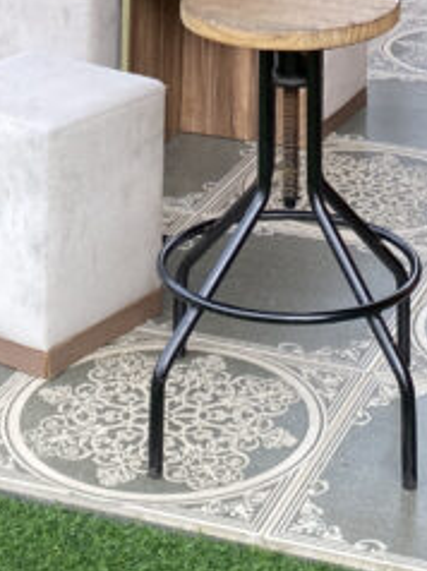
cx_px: 259
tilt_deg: -2.7
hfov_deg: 13.2
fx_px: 1845
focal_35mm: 112
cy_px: -422
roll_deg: -2.0
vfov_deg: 15.4
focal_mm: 4.25
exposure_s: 1/229
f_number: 1.8
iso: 32
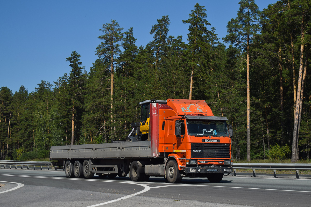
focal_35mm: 72
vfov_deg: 18.9
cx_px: 156
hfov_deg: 28.1
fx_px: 622
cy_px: 104
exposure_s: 1/1000
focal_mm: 48
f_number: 6.3
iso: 100
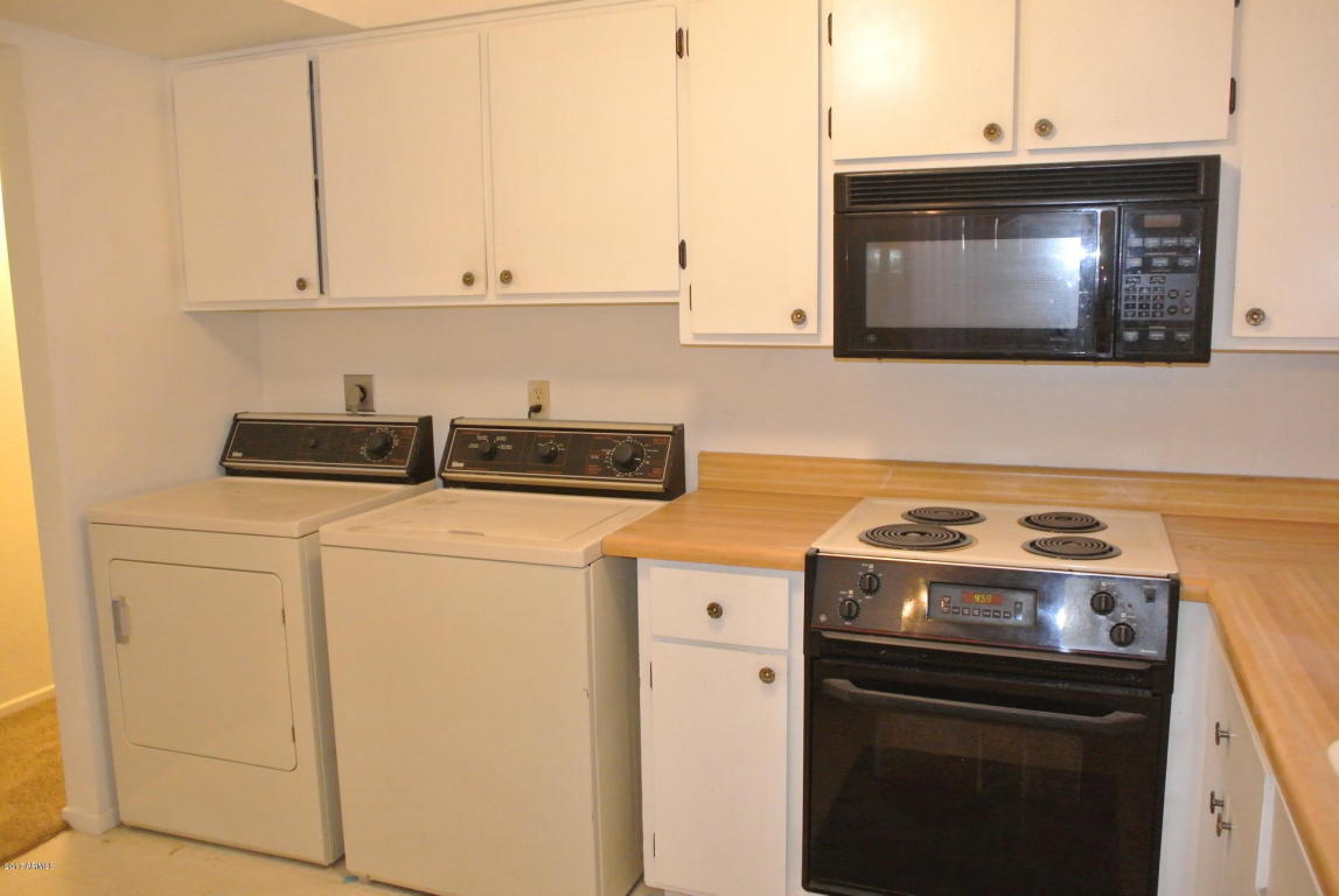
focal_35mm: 27
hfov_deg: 67.3
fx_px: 1006
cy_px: 448
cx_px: 670
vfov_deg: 48.1
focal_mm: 10
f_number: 2.8
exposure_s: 1/60
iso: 1250
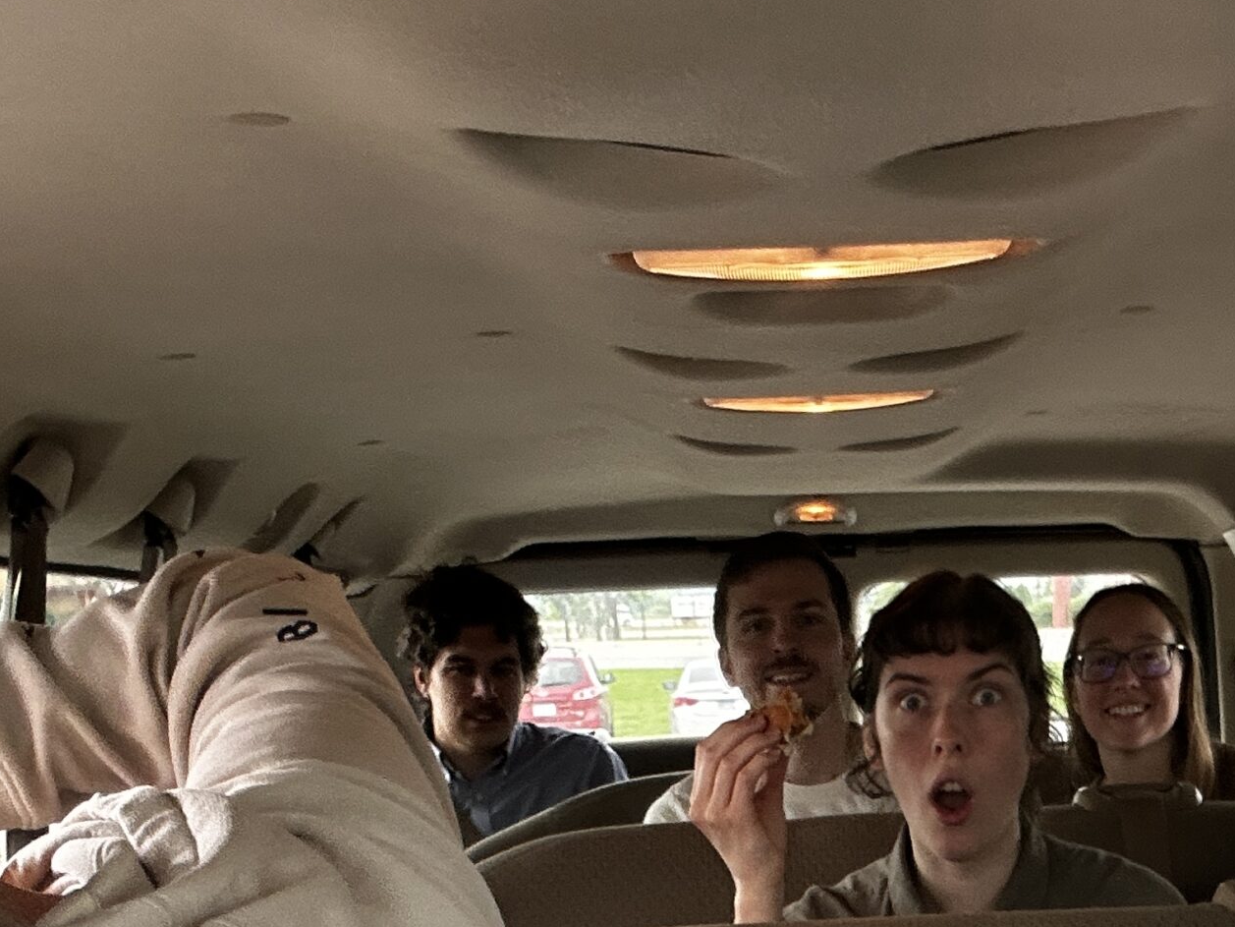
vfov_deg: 21.8
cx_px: 882
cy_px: 1183
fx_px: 2177
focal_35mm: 61
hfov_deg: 31.3
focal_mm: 2.69
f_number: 1.9
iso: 80
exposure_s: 1/83
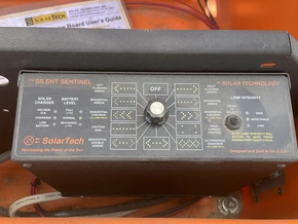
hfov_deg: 46.8
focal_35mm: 40
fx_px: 345
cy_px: 130
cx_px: 146
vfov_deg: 35.9
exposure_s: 1/209
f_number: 1.8
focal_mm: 3
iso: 20
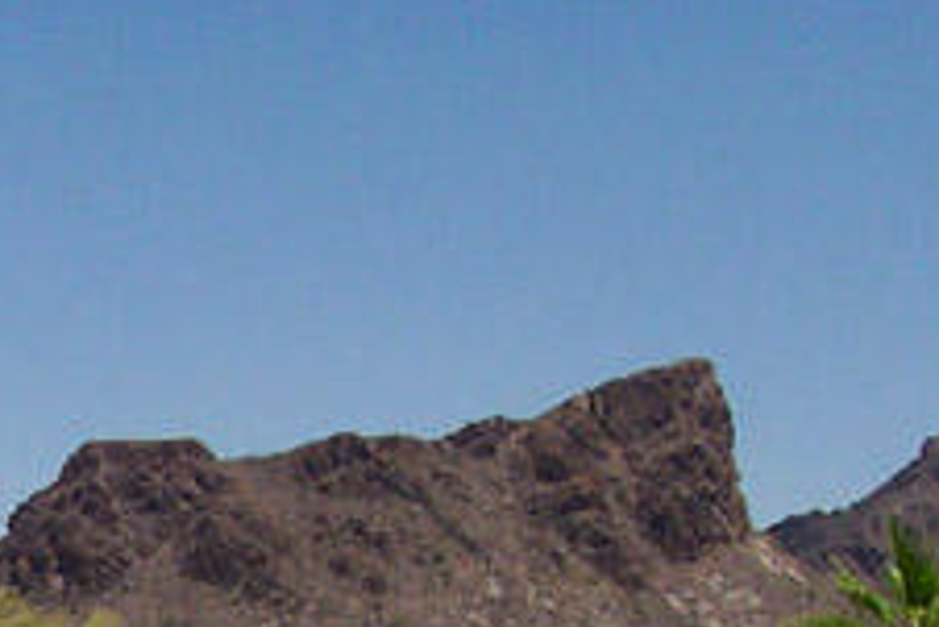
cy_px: 1096
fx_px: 3941
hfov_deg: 13.1
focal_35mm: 151
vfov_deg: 8.8
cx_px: -262
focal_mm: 8
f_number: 4.8
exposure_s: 1/1000
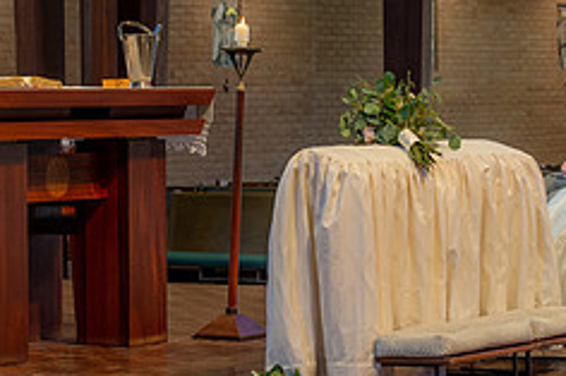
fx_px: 2702
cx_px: 271
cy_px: 153
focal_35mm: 172
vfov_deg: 8.0
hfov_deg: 12.0
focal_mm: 70
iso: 1250
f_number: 4.5
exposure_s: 1/100
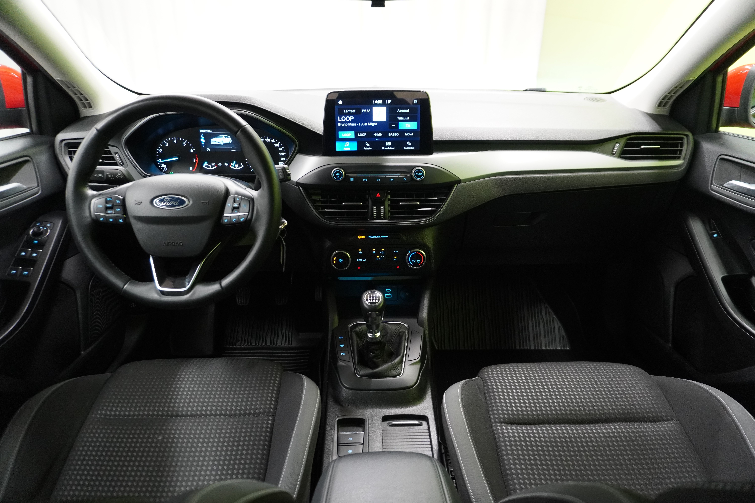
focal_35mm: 24
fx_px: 503
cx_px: 378
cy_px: 252
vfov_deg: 53.1
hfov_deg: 73.7
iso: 1600
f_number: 3.5
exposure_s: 1/30
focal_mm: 16
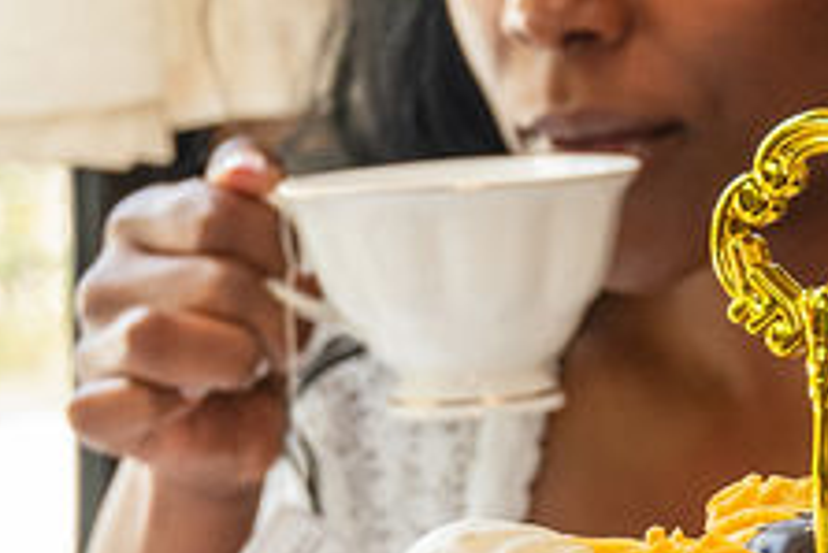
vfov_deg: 5.1
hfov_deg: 7.6
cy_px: 581
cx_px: 861
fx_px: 6214
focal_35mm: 270
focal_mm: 38
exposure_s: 1/80
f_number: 3.5
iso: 250
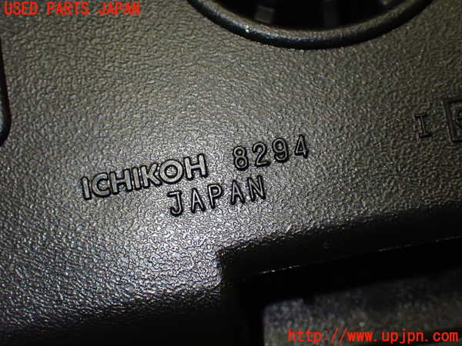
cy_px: 173
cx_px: 231
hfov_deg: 27.4
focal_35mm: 71
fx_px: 948
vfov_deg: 20.7
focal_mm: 12.73
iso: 800
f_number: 3.9
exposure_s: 1/200
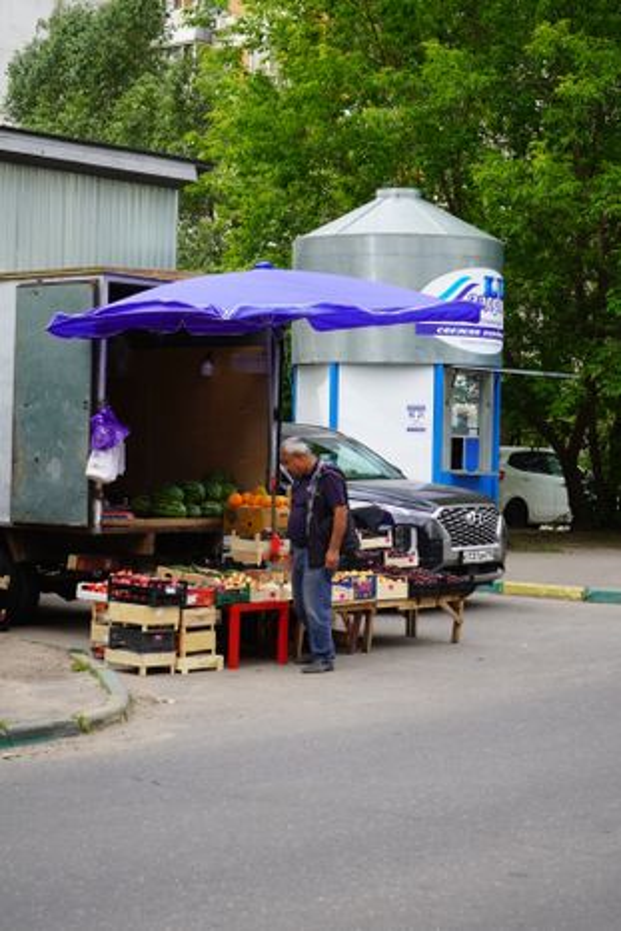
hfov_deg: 19.5
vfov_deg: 28.8
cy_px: 466
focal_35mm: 70
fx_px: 1810
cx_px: 310
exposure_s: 1/100
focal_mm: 70
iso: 100
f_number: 6.3
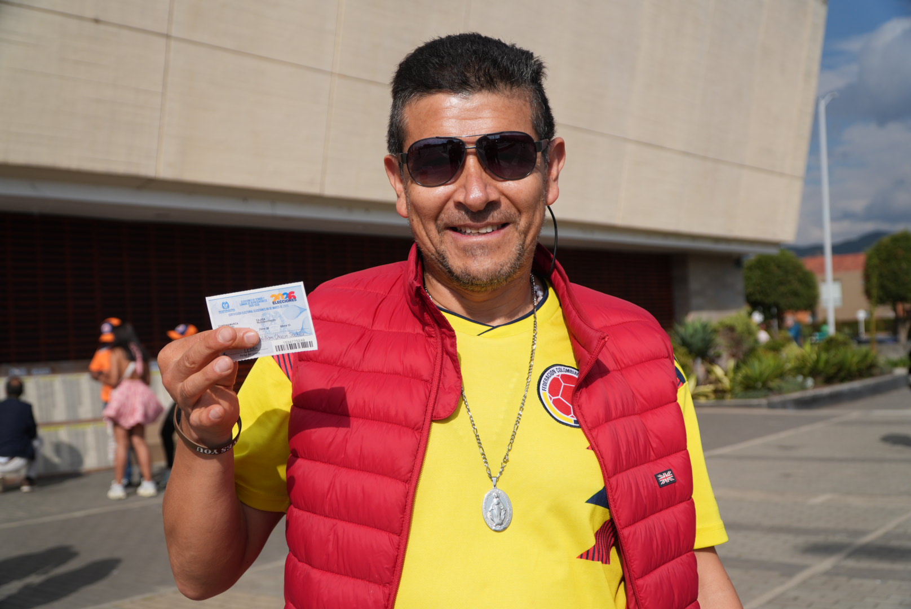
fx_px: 1026
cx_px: 456
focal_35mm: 40
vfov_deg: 33.1
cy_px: 304
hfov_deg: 47.9
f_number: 4
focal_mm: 27
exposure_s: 1/4000
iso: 125
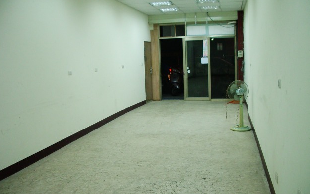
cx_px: 155
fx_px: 321
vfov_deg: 33.6
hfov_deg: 51.5
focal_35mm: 38
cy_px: 98
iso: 200
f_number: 2.6
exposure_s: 1/60
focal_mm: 5.8
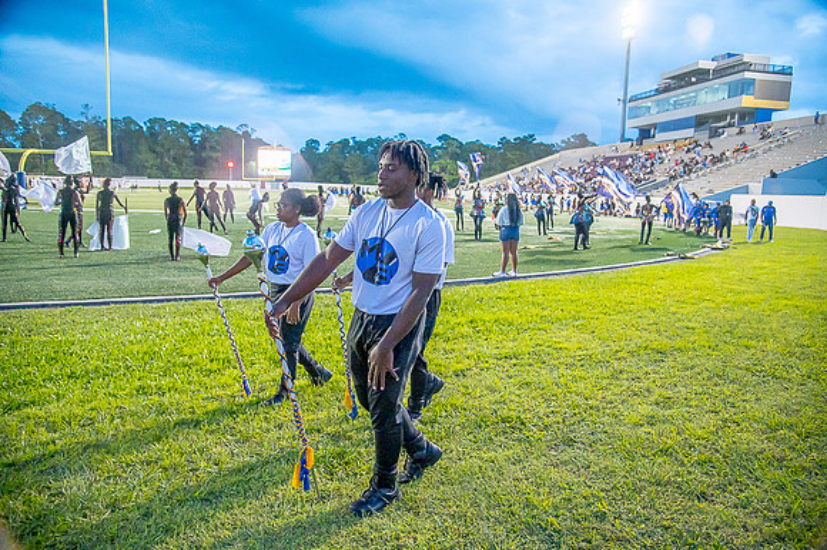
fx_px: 551
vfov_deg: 53.1
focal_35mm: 24
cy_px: 275
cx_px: 414
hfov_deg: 73.8
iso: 2000
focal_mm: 24
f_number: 4
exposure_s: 1/200
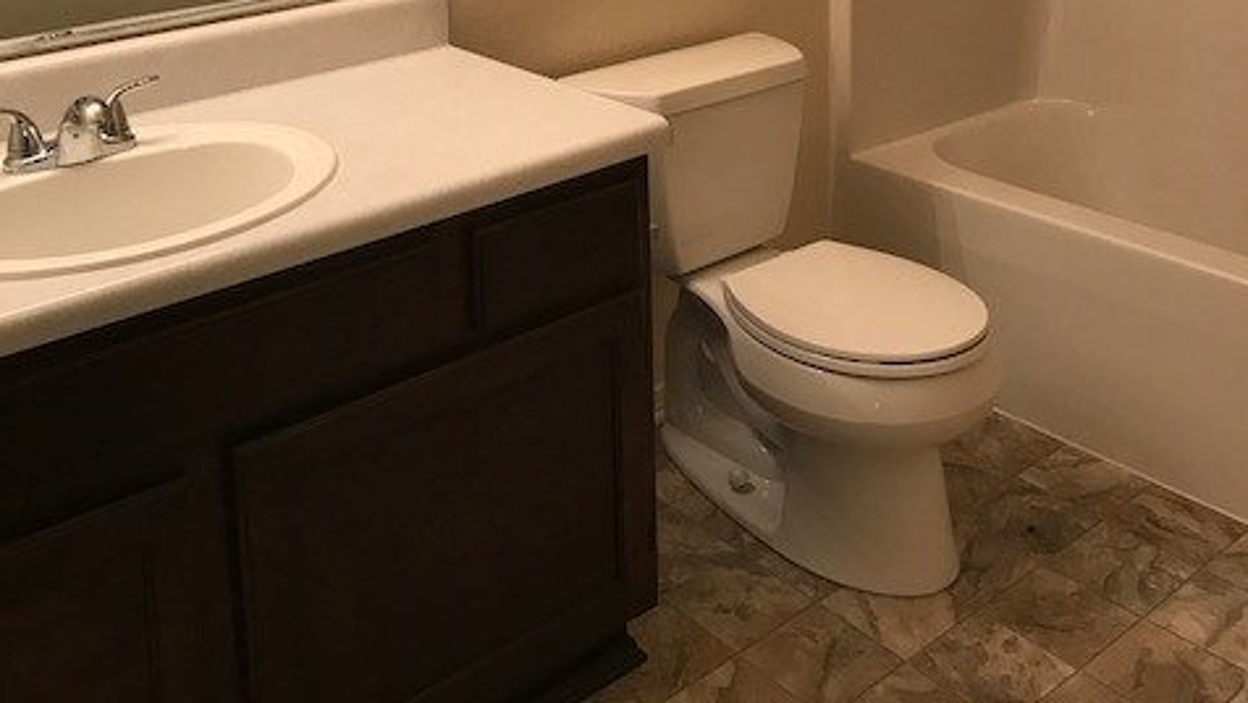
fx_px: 1357
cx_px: 624
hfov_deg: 49.4
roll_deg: +1.9
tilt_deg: -9.1
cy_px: -94
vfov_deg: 26.4
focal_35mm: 41
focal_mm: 3.99
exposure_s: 1/24
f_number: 1.8
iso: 40
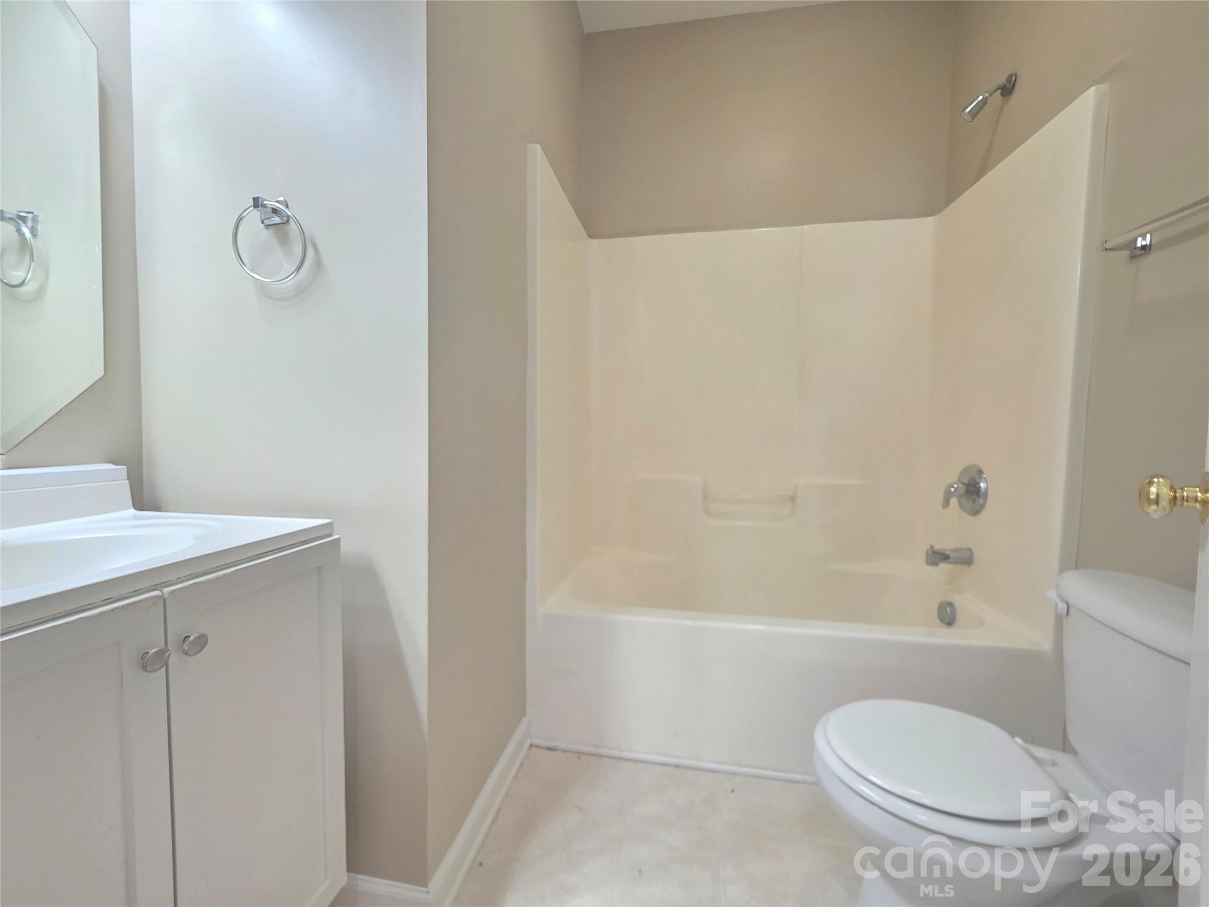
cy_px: 454
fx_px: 454
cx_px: 604
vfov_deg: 89.9
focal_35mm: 13
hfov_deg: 106.2
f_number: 1.9
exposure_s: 1/60
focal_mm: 2.2
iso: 200
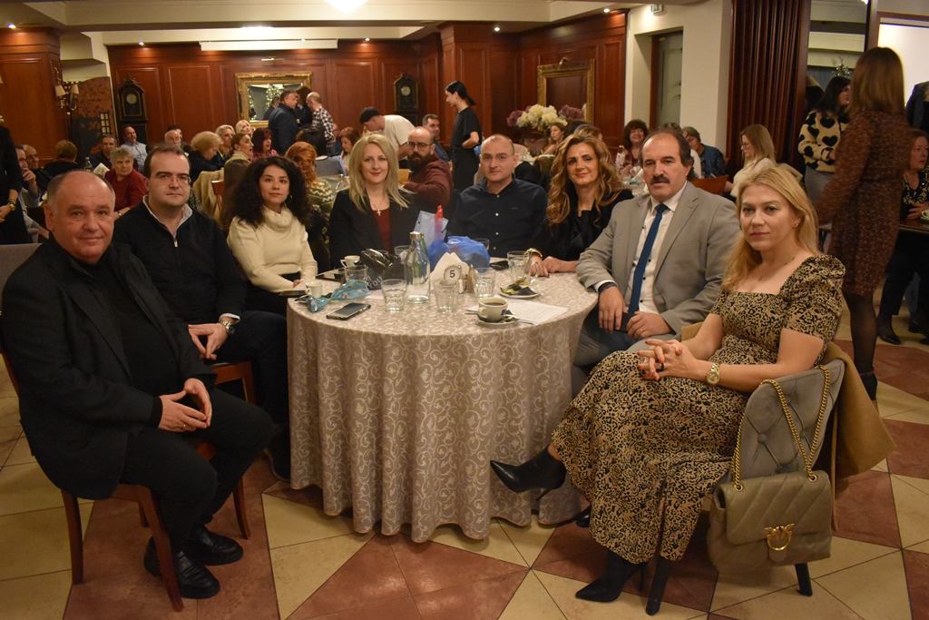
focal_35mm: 27
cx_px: 464
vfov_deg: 47.9
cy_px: 310
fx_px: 697
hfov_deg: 67.4
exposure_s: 1/125
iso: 4000
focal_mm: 18
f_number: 3.5
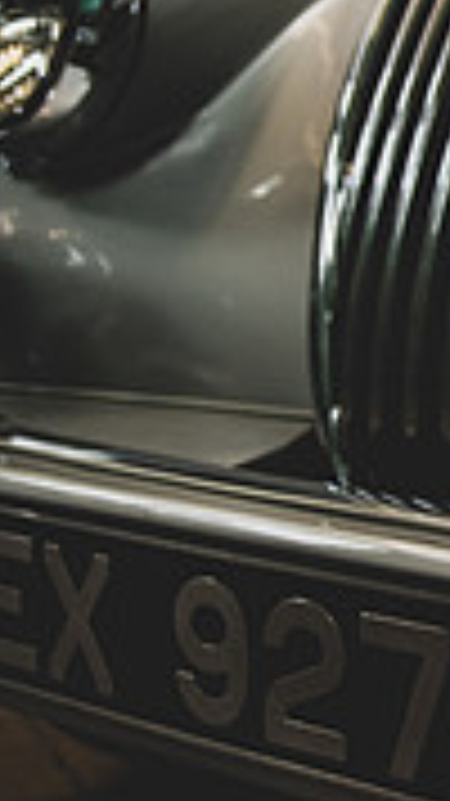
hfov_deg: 13.0
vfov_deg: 25.7
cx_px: 860
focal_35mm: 82
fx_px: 1741
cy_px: 236
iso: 400
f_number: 2.8
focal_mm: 24
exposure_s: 1/200
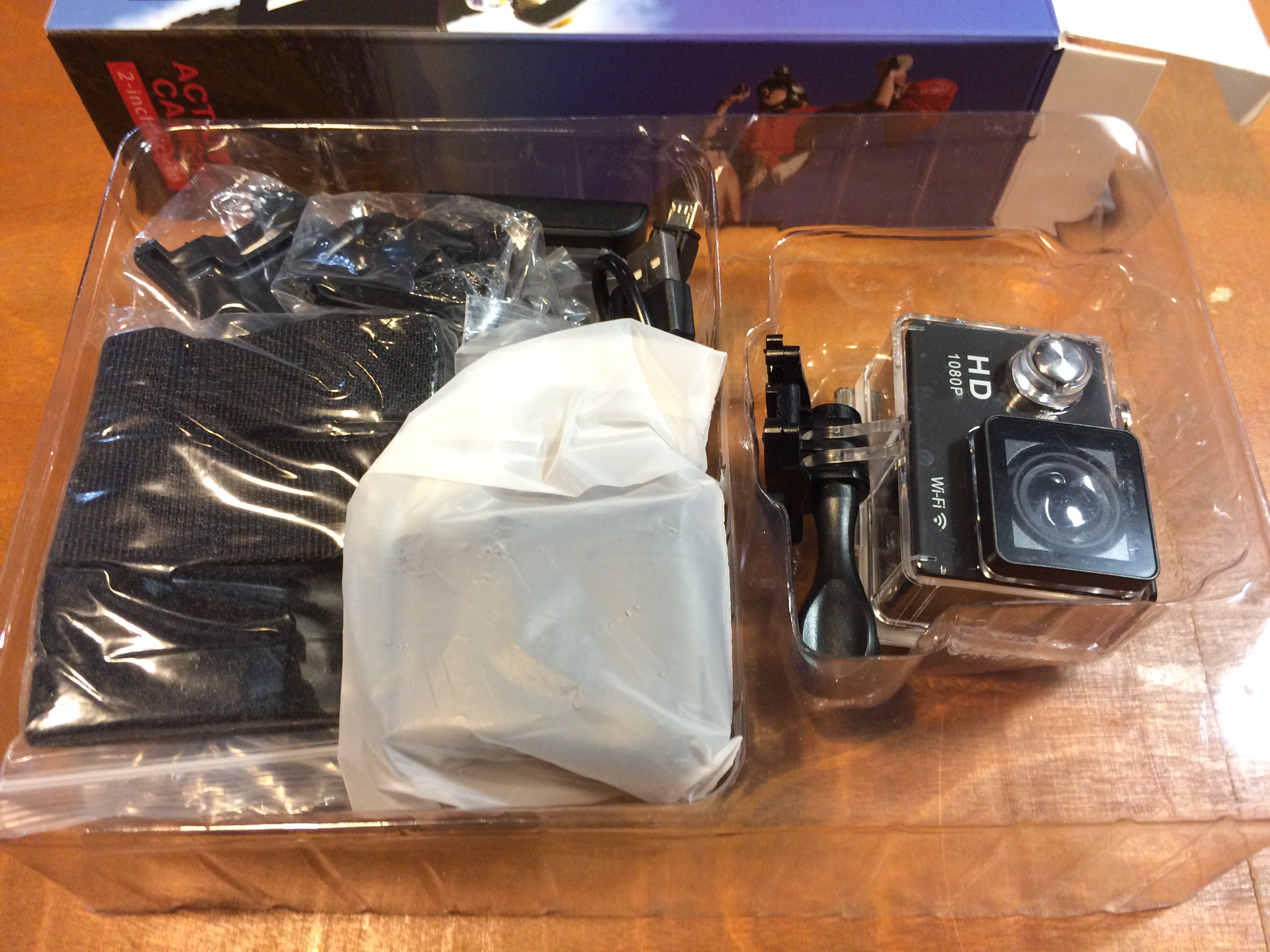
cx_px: 635
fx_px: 1064
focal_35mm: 29
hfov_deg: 61.7
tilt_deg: -60.4
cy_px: 476
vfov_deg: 48.2
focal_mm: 4.15
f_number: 2.2
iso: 200
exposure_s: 1/33
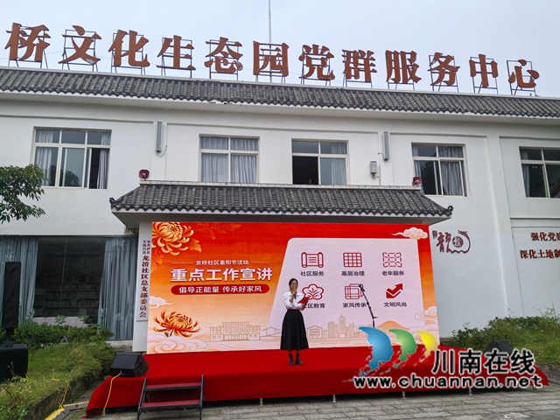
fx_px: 437
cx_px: 280
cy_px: 210
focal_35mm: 27
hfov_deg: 65.3
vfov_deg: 51.4
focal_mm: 5.52
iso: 50
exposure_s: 1/959
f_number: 1.9
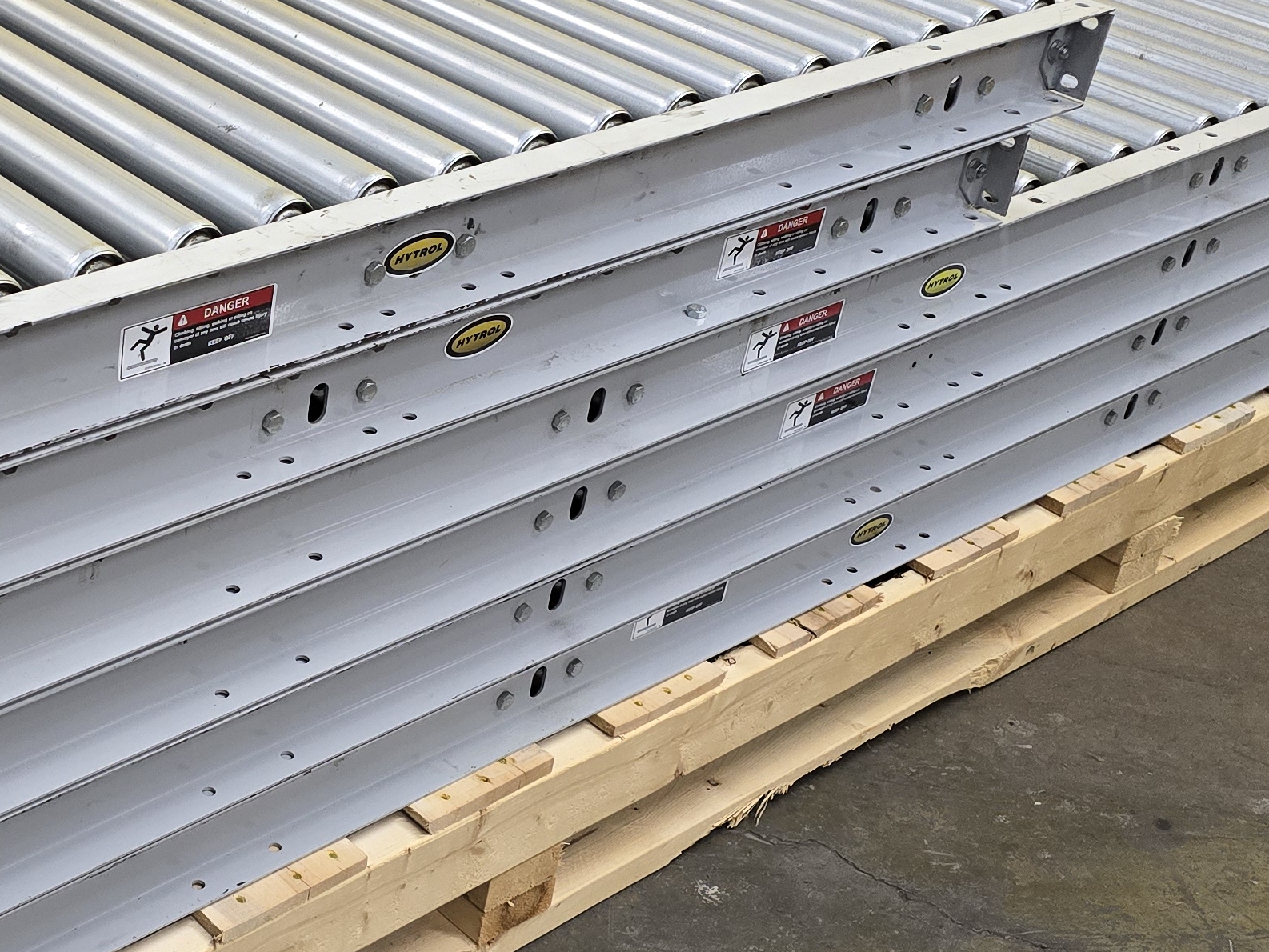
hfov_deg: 31.9
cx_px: 171
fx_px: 2127
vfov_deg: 25.2
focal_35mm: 58
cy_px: 484
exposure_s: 1/120
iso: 640
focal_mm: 6.3
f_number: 1.7
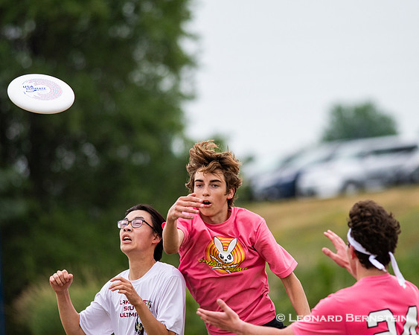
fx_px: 6853
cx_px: 242
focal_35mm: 553
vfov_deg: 2.8
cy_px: 152
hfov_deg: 3.5
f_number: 4
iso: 400
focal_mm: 300
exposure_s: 1/3200
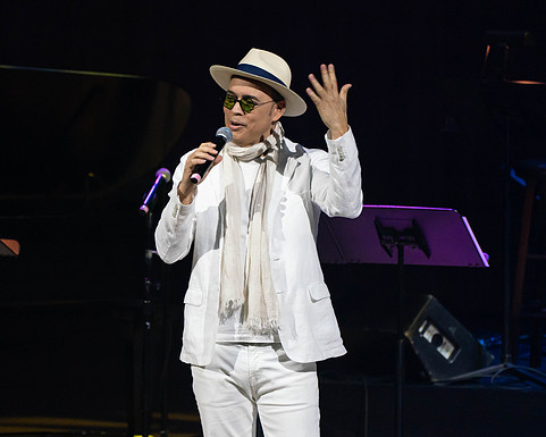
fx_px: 9665
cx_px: 199
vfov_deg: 2.6
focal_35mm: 598
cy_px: 203
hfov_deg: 3.2
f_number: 5.6
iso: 2500
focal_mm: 400
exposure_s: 1/250
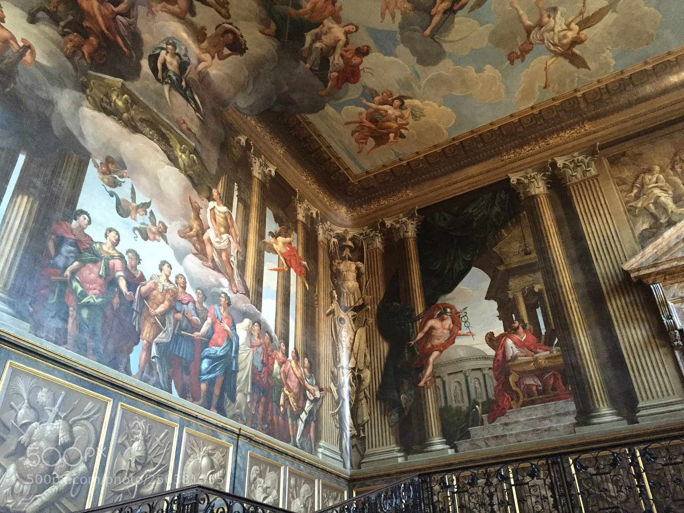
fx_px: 573
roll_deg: +0.7
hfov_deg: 61.7
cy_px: 256
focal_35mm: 29
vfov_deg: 48.2
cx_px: 342
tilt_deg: +34.0
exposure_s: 1/17
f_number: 2.2
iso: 320
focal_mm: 4.15
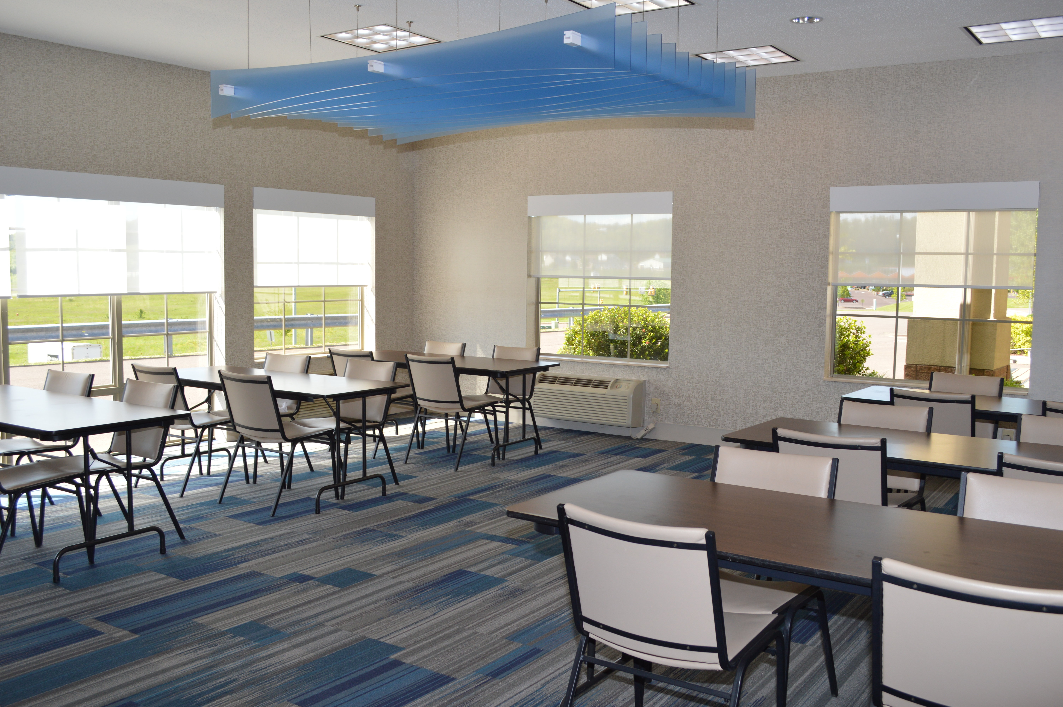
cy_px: 354
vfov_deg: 39.9
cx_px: 532
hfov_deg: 57.3
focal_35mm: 33
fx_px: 974
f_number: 5.6
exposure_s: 1/125
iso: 220
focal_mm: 22
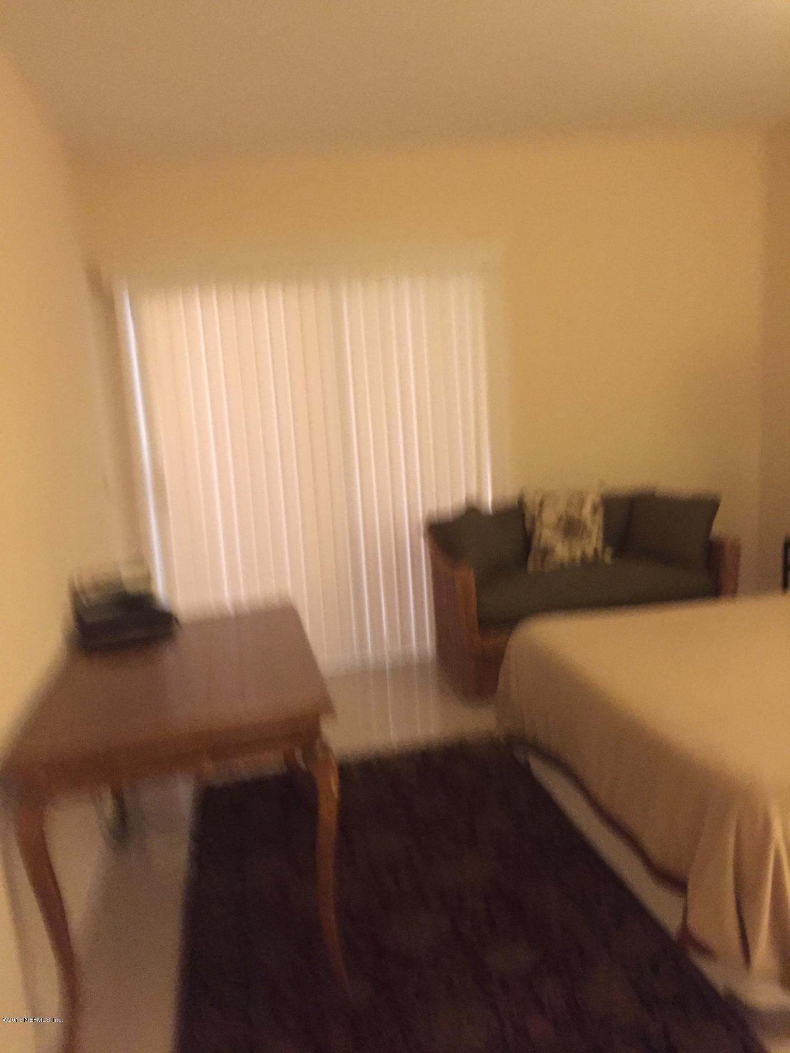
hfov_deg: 48.2
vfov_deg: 61.7
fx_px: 882
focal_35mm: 29
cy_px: 526
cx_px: 395
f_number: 2.2
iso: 320
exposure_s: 1/15
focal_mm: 4.15
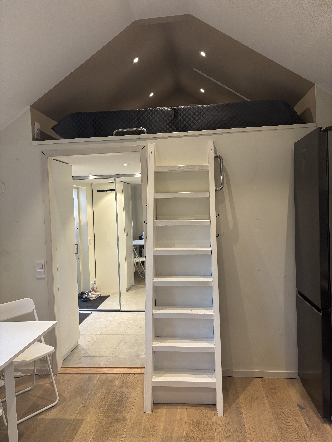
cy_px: 221
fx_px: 332
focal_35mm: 26
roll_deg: +0.9
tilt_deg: -3.3
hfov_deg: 53.1
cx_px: 166
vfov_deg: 67.3
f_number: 1.6
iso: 160
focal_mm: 5.96
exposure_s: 1/50
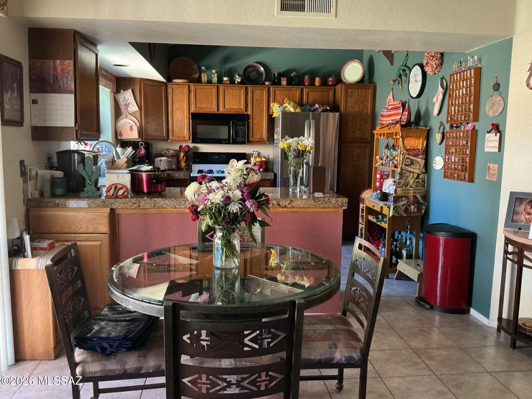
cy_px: 200
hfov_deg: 61.7
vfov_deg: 48.2
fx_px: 446
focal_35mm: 29
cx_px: 266
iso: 320
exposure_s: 1/40
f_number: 1.8
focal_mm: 3
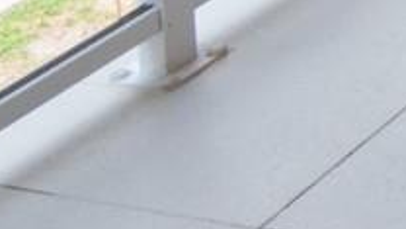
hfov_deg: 10.7
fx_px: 1443
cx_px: 1230
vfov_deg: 7.0
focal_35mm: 134
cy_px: -676
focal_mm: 8
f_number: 9
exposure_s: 1/200
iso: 1600
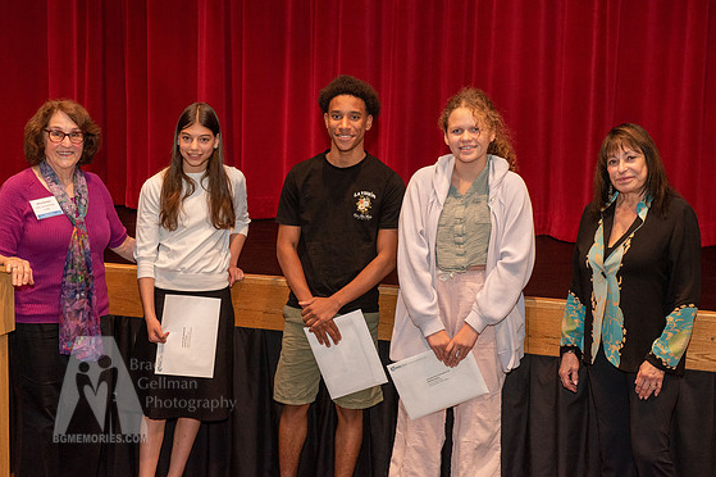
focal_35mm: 65
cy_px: 221
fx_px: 1292
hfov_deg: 31.0
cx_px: 349
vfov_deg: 20.9
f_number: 4.5
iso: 1600
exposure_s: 1/100
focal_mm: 60
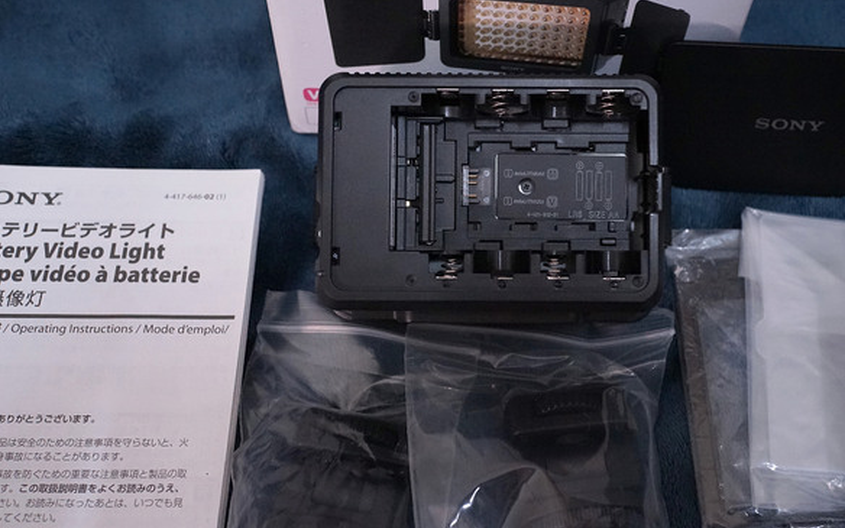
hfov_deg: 45.1
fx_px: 1013
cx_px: 498
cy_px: 204
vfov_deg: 29.1
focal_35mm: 44
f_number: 5.6
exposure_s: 1/80
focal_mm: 35
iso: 6400
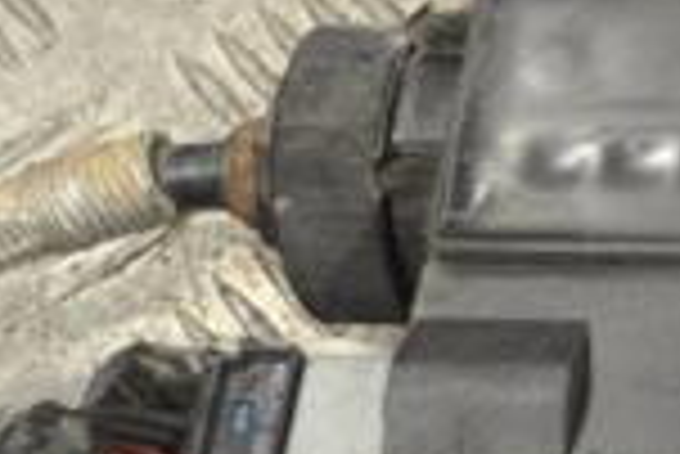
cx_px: 1346
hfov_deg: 11.9
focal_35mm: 155
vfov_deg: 8.9
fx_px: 2931
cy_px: 193
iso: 160
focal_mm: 26
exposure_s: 1/30
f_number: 4.2
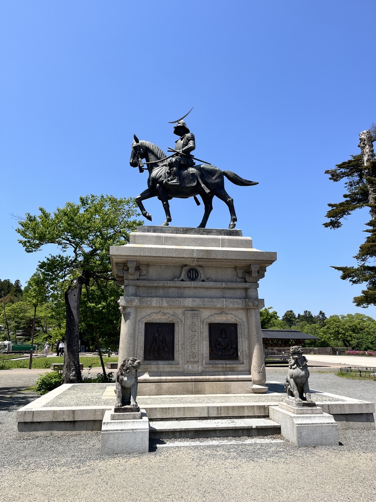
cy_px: 251
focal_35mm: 26
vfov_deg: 67.3
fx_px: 377
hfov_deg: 53.1
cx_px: 188
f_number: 1.6
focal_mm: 5.1
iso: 50
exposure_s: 1/3623
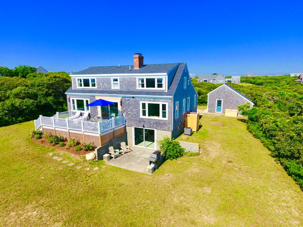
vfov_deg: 66.0
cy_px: 114
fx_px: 175
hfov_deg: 81.7
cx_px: 152
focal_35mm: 20
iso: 100
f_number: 2.8
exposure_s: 1/1441
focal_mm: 3.61
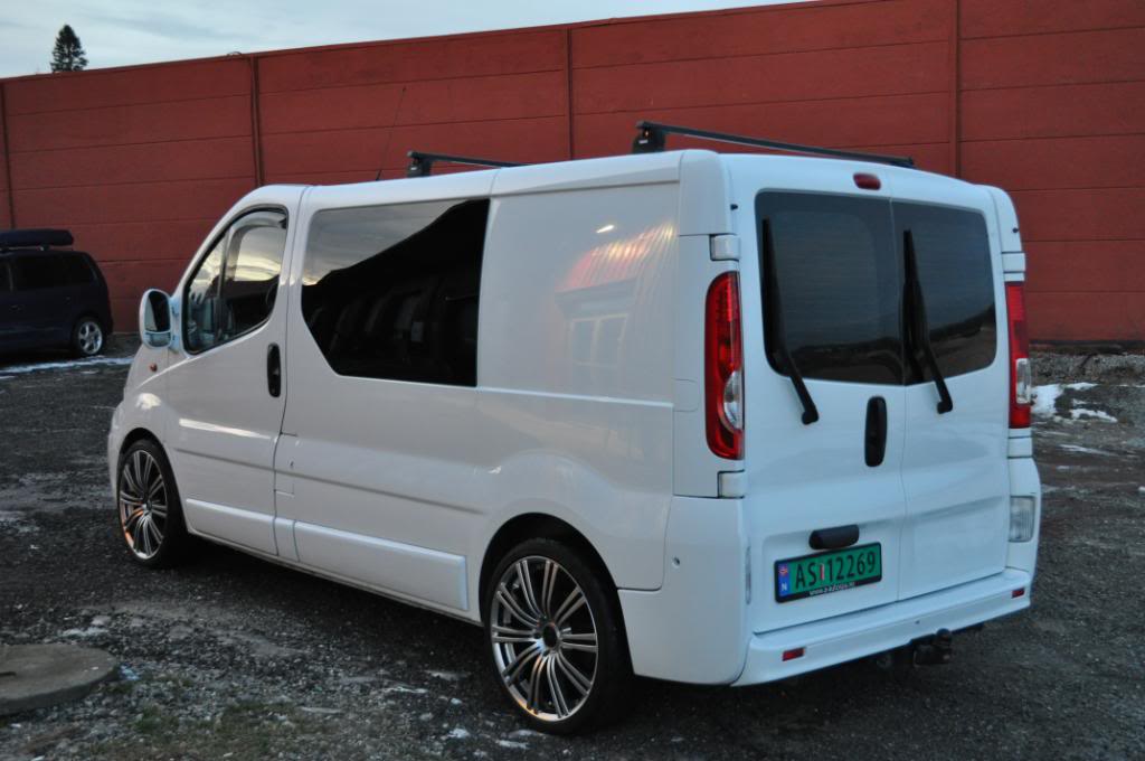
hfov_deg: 46.5
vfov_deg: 31.8
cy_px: 380
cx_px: 572
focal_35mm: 42
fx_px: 1334
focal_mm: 28
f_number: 4.5
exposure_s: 1/13
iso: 1600
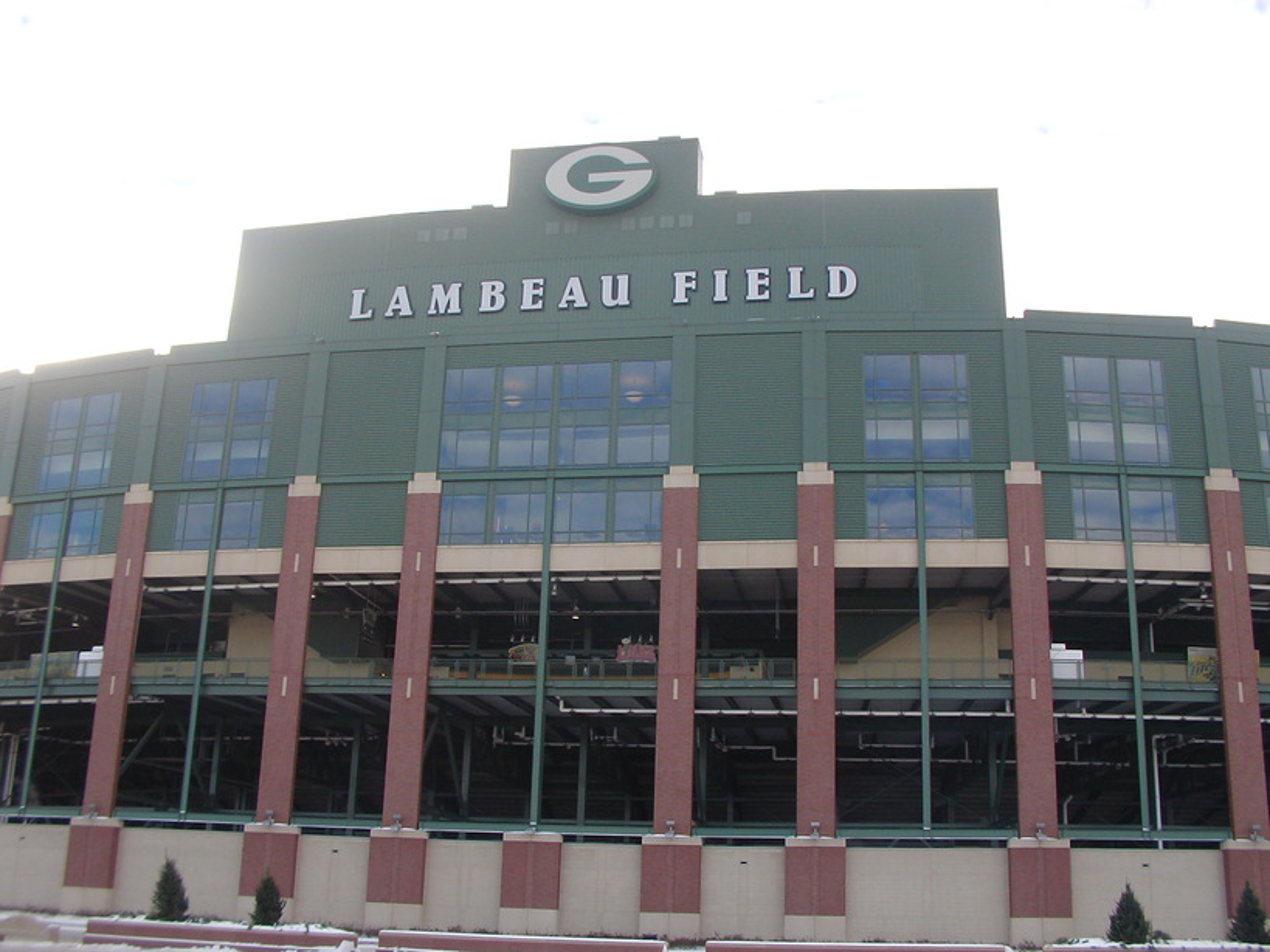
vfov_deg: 37.7
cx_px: 635
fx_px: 1394
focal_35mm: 38
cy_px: 476
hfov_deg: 49.0
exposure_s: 1/377
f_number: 3.5
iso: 50
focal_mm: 5.8
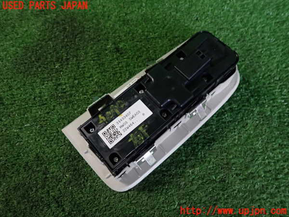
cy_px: 108
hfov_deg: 69.4
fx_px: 209
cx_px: 144
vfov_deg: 54.9
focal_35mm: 25
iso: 320
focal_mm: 4.5
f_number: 2
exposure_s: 1/30
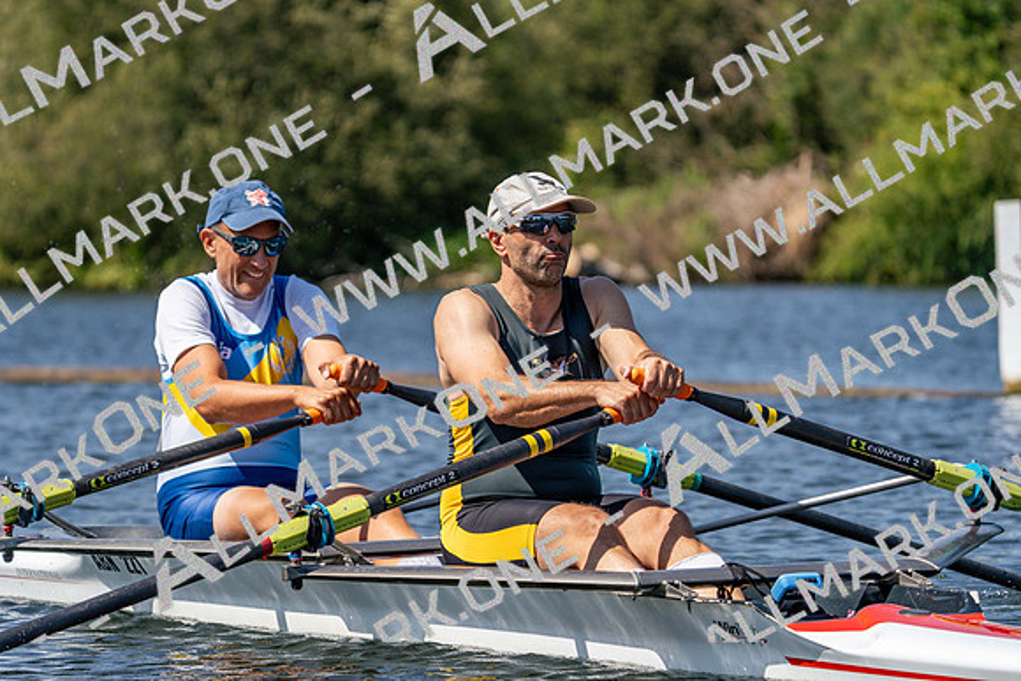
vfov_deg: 6.1
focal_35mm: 227
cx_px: 510
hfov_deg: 9.1
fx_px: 6439
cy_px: 340
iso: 250
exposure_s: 1/2000
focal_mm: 227
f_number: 5.6
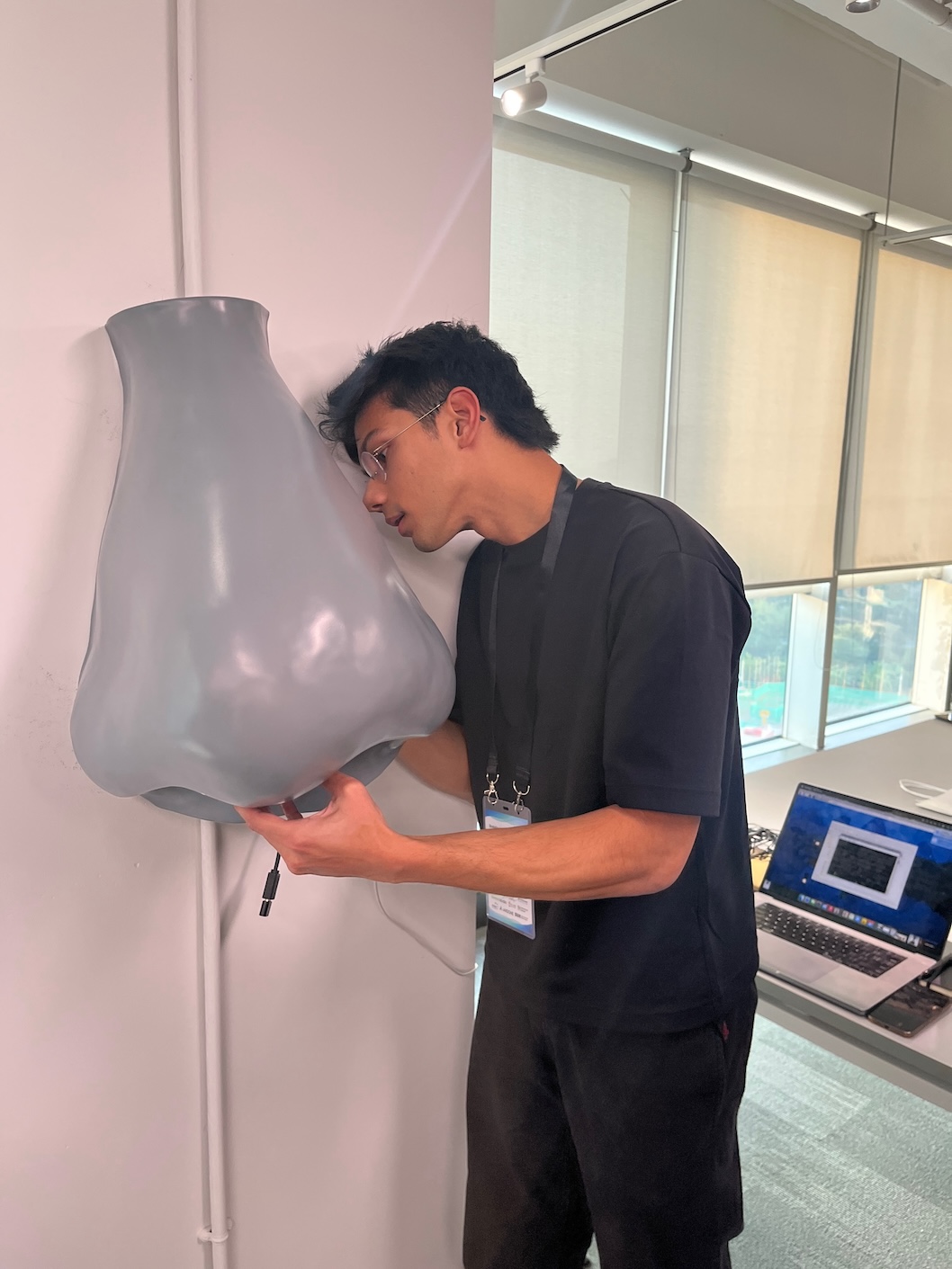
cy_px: 634
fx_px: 954
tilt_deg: -10.6
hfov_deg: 53.1
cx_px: 476
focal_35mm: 26
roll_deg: +1.5
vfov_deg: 67.3
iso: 125
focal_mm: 5.1
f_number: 1.6
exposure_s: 1/110
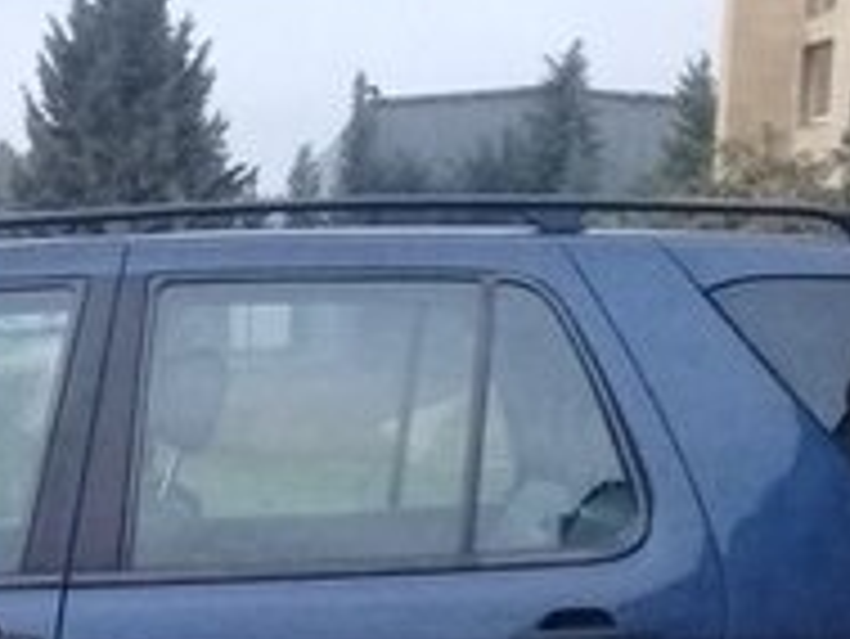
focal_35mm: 108
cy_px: 839
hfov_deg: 17.7
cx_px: -22
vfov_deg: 13.2
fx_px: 2654
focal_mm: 3.3
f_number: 2.2
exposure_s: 1/17
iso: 320
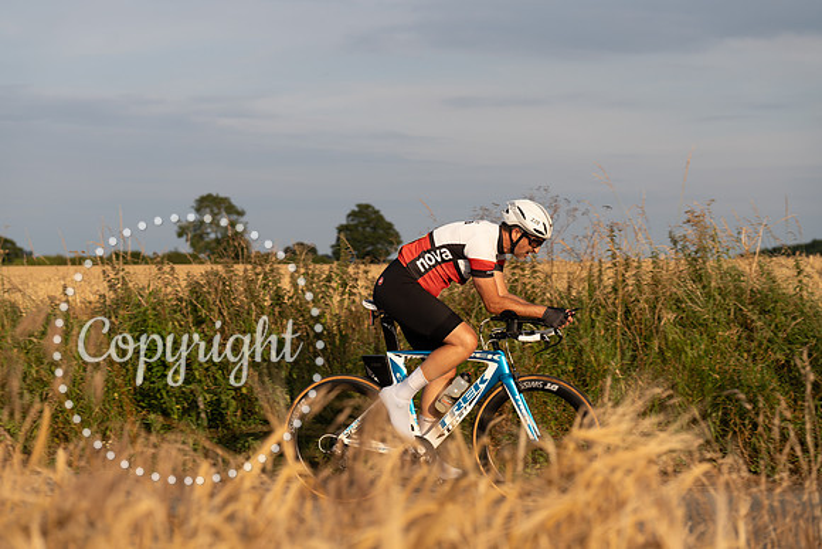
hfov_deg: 26.3
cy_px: 274
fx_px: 1758
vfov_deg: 17.7
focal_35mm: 77
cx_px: 411
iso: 160
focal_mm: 77
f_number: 4.5
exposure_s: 1/800
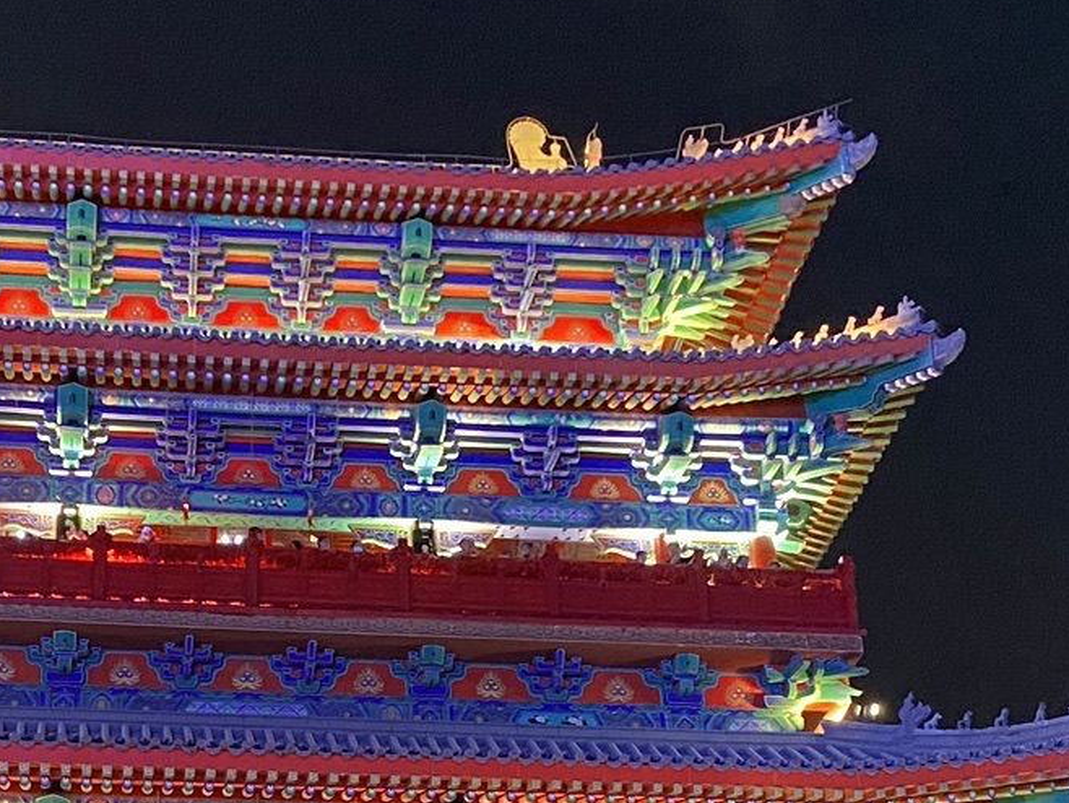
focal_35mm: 79
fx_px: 2441
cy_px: 753
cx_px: 335
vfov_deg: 18.3
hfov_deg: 24.6
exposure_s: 1/30
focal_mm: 4.25
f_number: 1.8
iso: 640
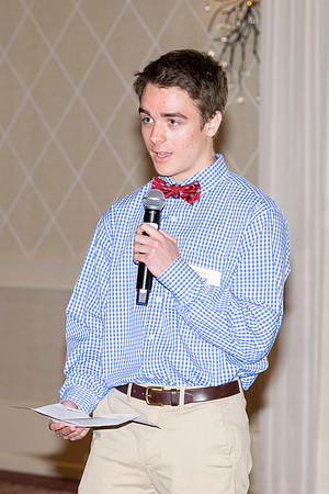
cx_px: 164
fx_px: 2467
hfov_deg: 7.6
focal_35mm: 180
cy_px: 247
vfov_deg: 11.4
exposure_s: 1/100
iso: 1000
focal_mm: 120
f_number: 5.6
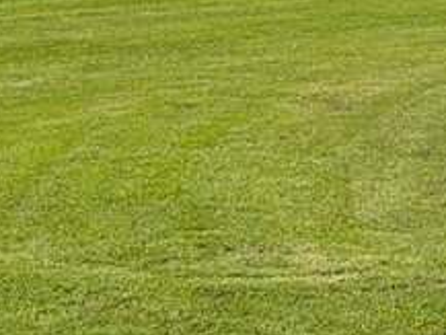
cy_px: -446
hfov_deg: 8.7
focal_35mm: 226
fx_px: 2913
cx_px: 444
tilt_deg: +5.7
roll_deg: +0.1
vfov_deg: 6.3
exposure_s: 1/3891
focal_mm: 6.76
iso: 64
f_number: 1.78
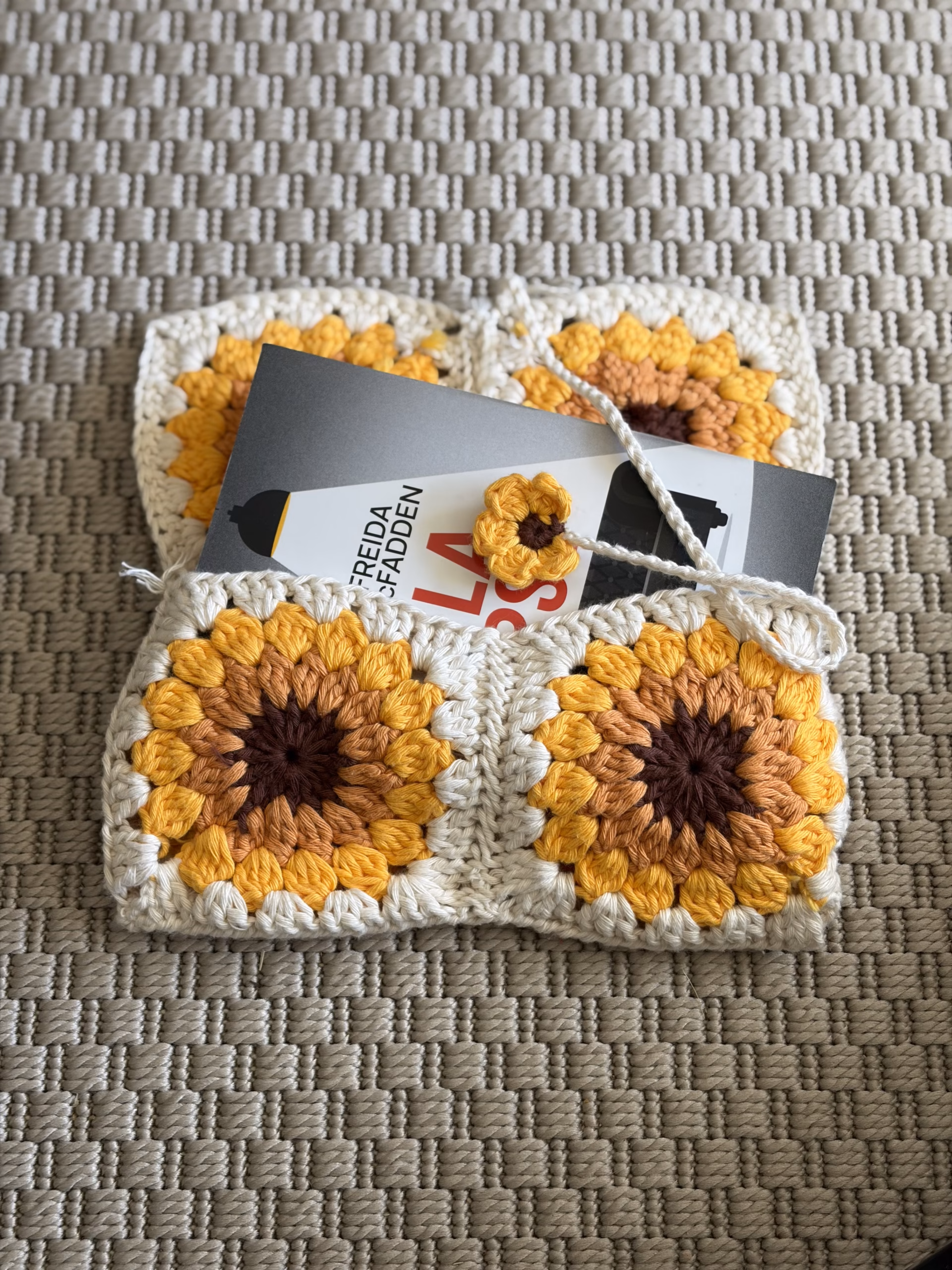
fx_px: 1907
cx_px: 476
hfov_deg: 28.0
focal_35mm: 52
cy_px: 635
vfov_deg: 36.8
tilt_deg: -68.6
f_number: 1.6
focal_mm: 5.96
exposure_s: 1/122
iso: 32
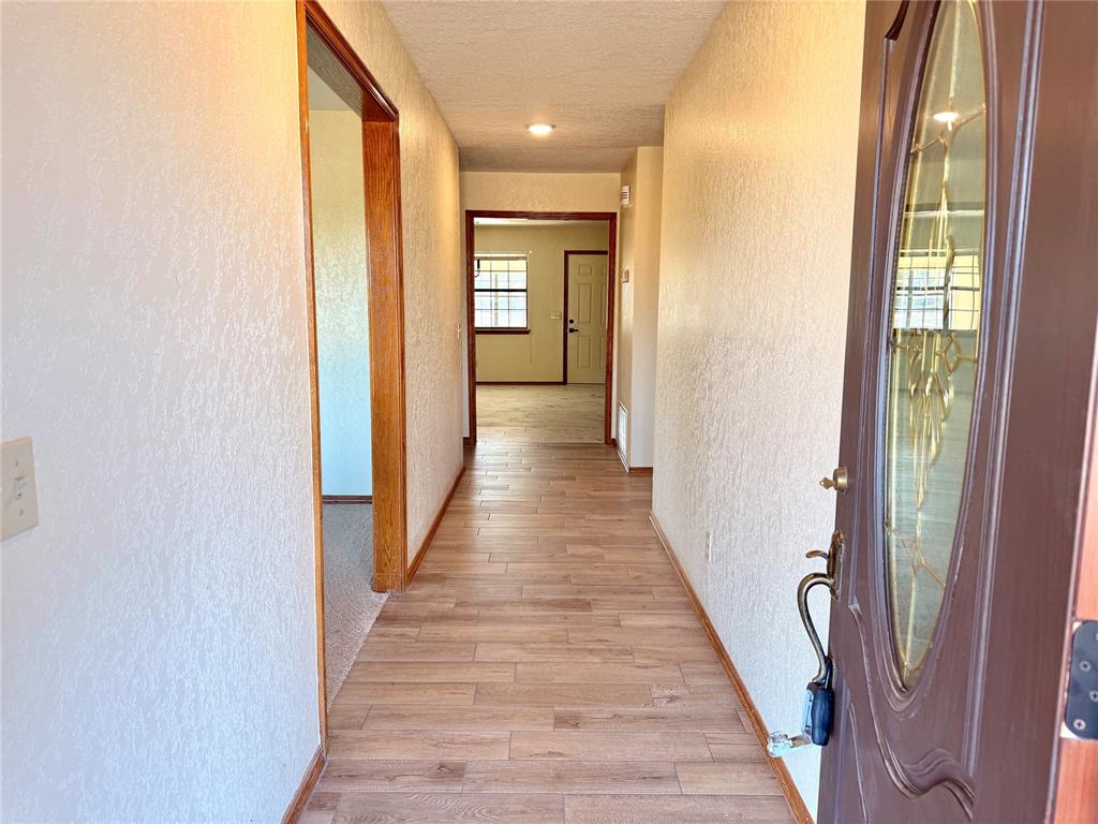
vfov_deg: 56.8
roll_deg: -0.8
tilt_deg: -7.0
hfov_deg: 71.6
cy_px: 412
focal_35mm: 24
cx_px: 549
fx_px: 761
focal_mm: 6.76
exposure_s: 1/120
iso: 125
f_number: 1.78
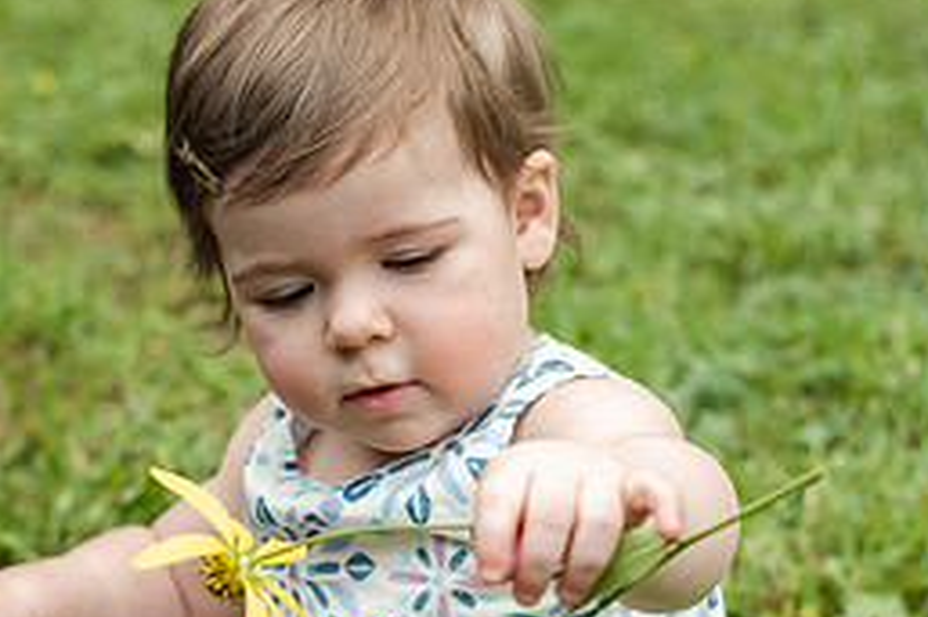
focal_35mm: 113
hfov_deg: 18.1
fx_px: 2911
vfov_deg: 12.0
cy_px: 557
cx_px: 350
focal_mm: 50
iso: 640
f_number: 3.5
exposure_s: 1/2000
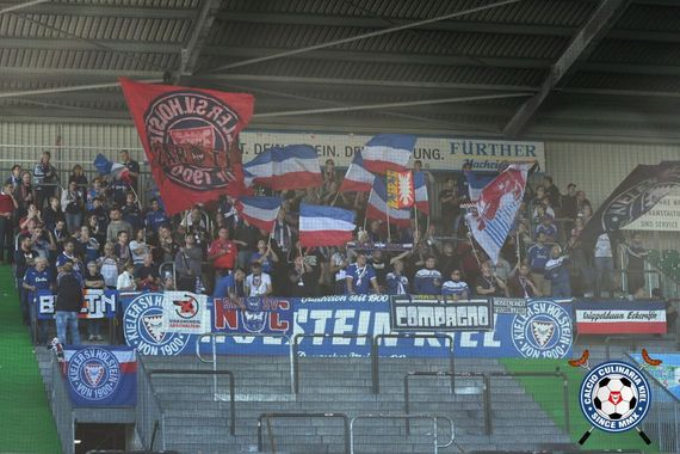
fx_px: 1983
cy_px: 227
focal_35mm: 105
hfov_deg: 19.5
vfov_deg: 13.0
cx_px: 340
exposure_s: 1/800
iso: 1250
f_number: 10
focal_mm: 70
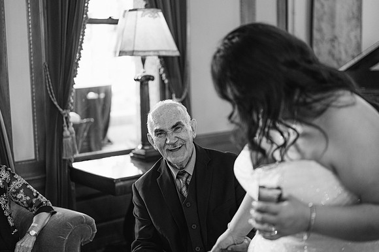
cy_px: 126
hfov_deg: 39.6
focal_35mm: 50
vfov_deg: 27.0
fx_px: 526
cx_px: 190
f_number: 1.8
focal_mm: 50
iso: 1250
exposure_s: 1/125
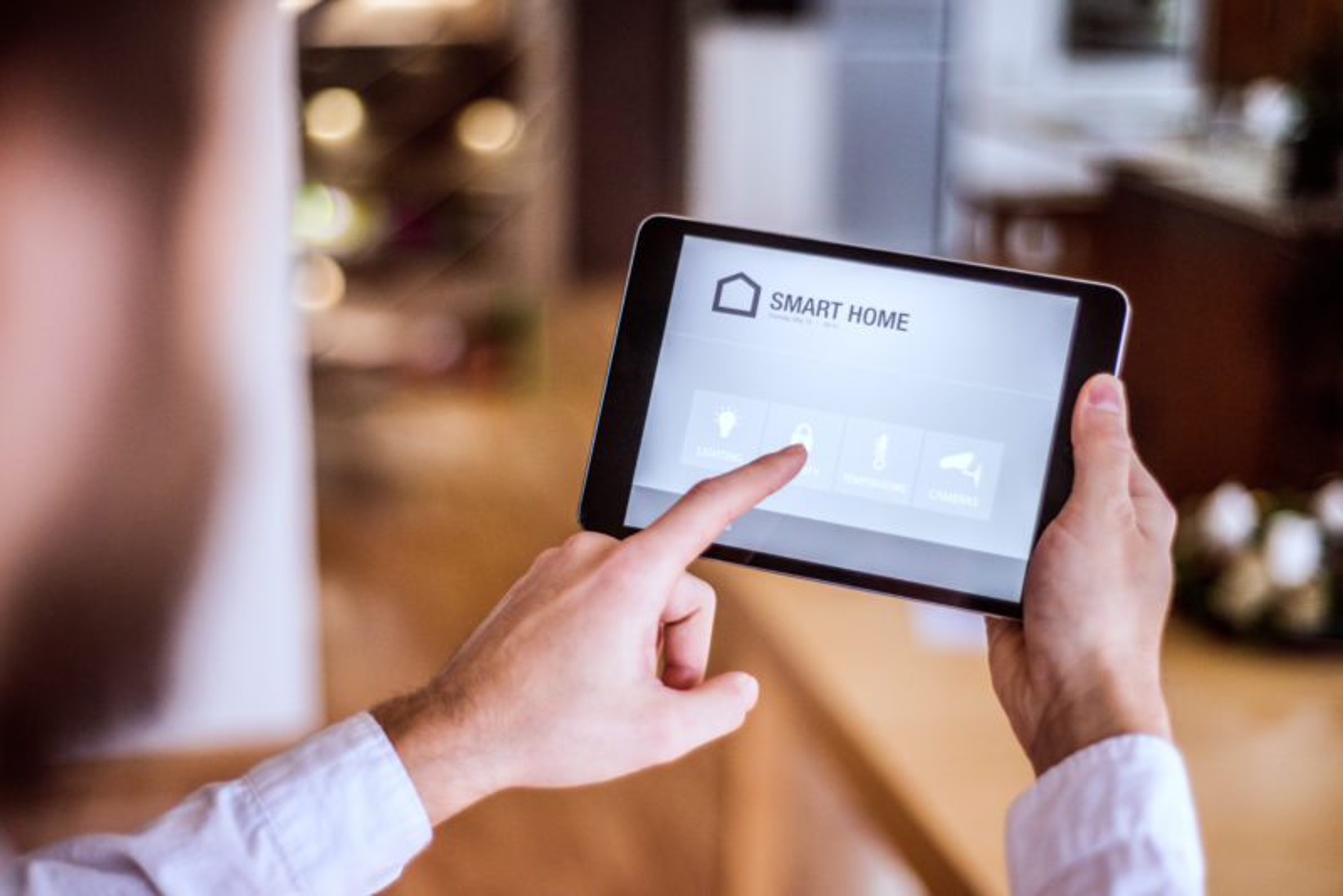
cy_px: 448
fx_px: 1866
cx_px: 672
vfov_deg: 27.0
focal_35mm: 50
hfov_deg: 39.6
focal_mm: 50
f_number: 2
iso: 640
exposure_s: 1/160
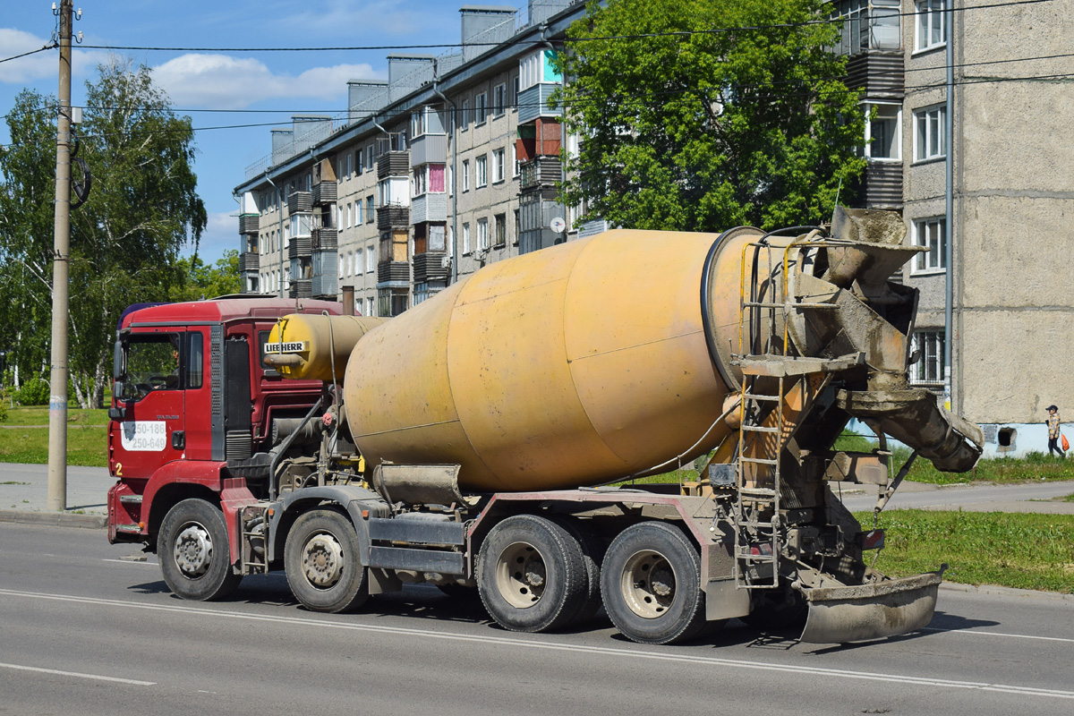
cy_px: 358
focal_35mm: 68
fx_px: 2014
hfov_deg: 29.9
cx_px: 537
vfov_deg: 20.2
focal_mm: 45
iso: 200
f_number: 7.1
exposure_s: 1/1250
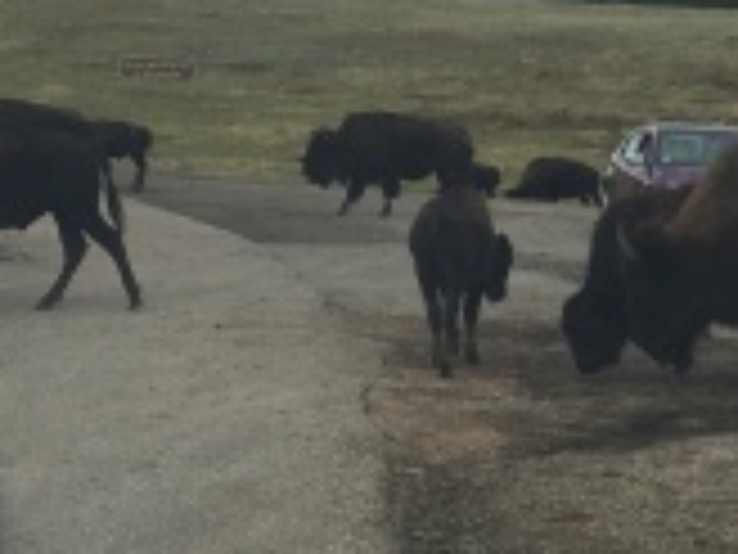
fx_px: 2409
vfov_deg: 13.1
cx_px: 688
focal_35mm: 113
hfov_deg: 17.1
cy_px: 302
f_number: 2.2
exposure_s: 1/1148
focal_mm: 4.15
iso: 25
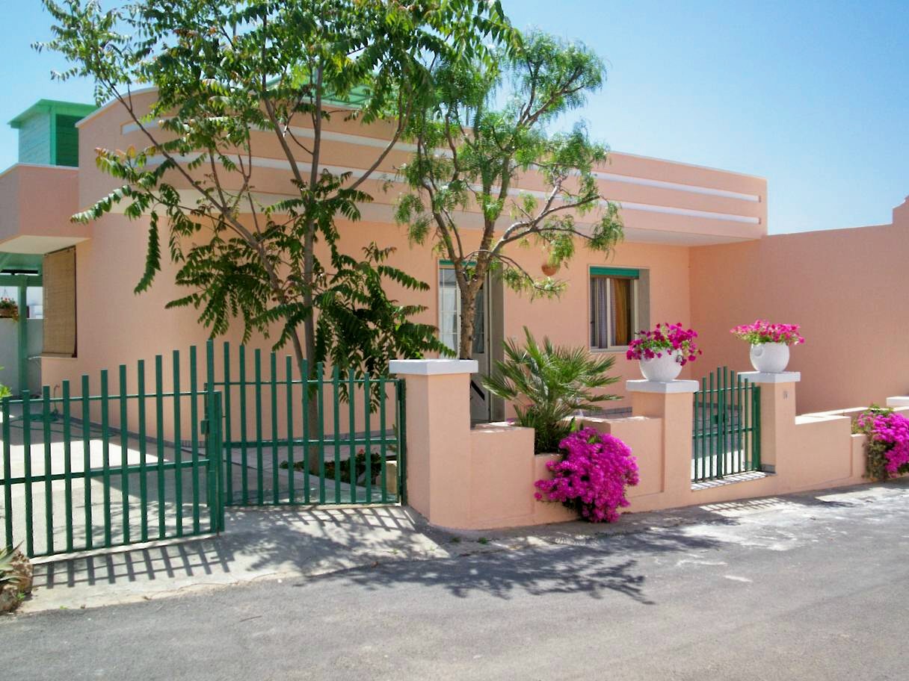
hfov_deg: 51.4
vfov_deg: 39.7
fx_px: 945
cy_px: 340
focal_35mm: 36
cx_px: 454
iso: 100
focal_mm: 5.9
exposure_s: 1/511
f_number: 4.5
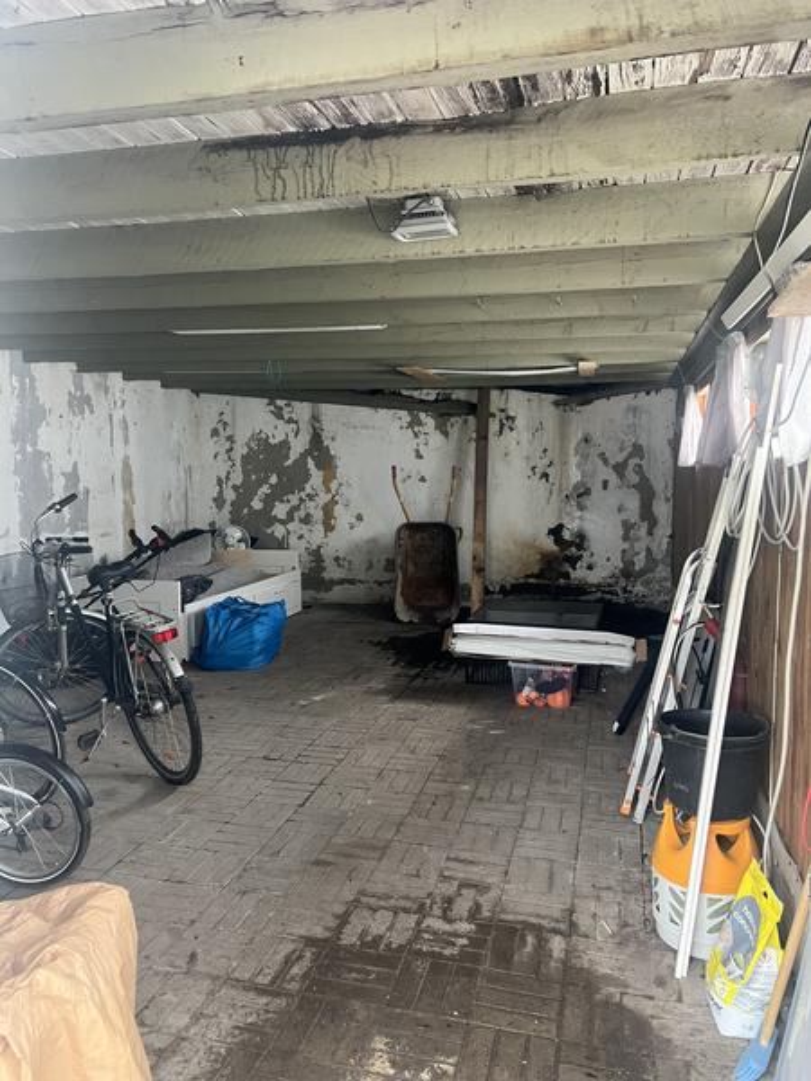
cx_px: 406
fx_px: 812
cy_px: 540
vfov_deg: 67.3
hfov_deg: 53.1
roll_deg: +0.3
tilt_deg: -4.5
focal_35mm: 26
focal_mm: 5.7
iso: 160
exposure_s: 1/60
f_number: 1.5
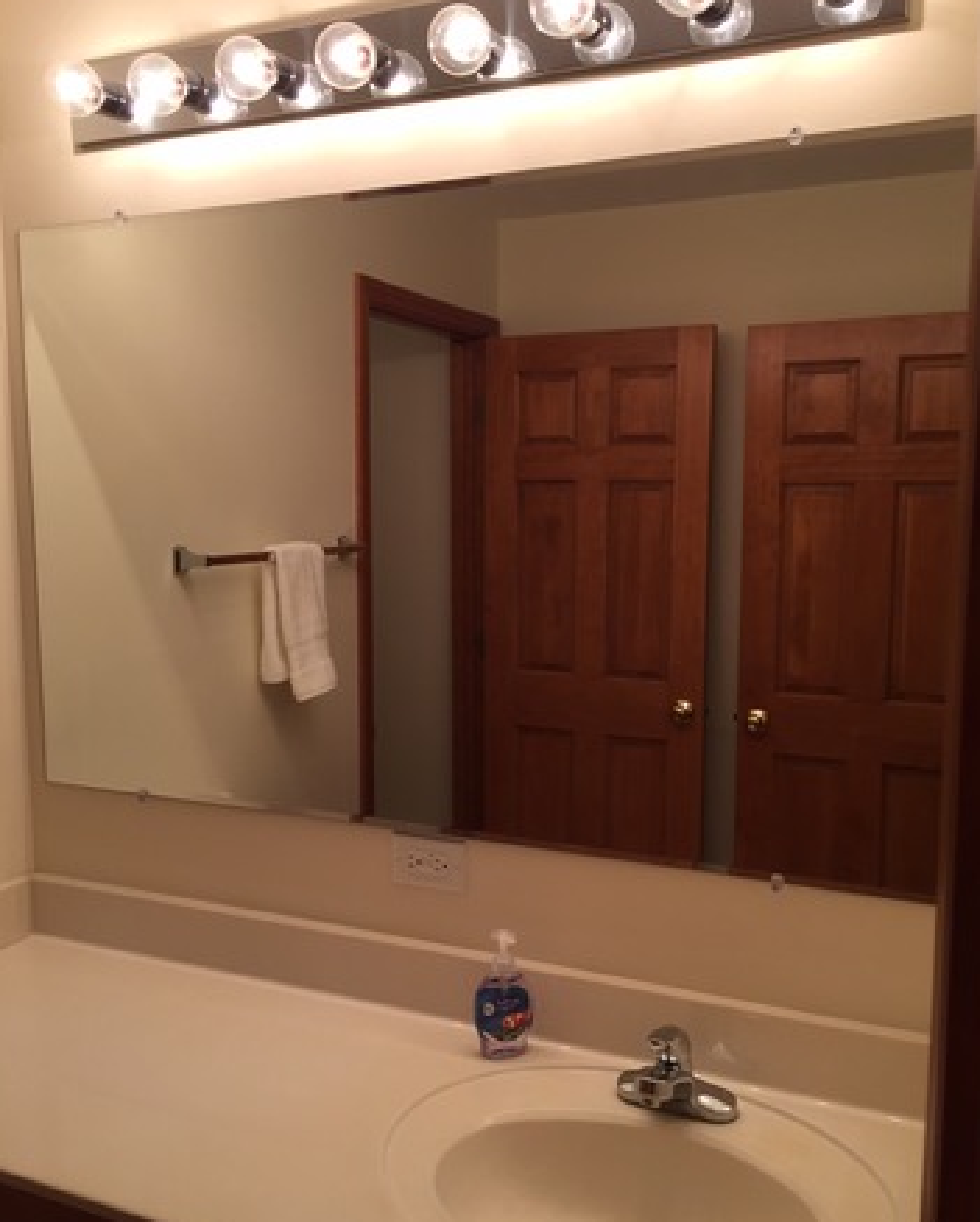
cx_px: 491
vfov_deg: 57.1
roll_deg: -0.7
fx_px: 1123
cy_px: 617
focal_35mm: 31
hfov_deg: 47.2
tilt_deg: -6.7
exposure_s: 1/120
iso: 50
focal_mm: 4.15
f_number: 2.2
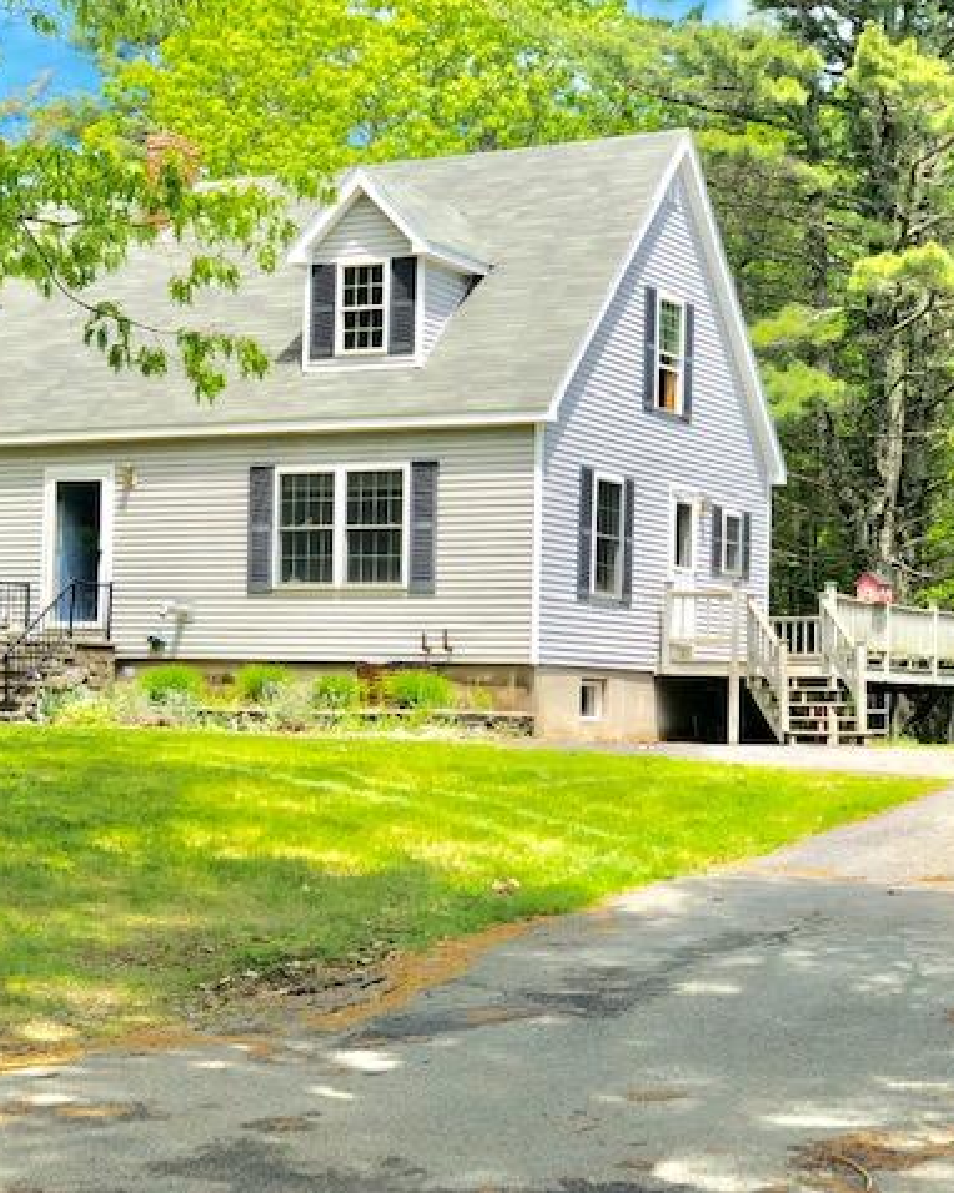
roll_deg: -1.4
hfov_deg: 22.3
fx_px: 2401
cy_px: 596
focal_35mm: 68
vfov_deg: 27.9
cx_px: 267
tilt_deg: +1.9
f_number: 2.4
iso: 16
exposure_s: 1/649
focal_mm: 6
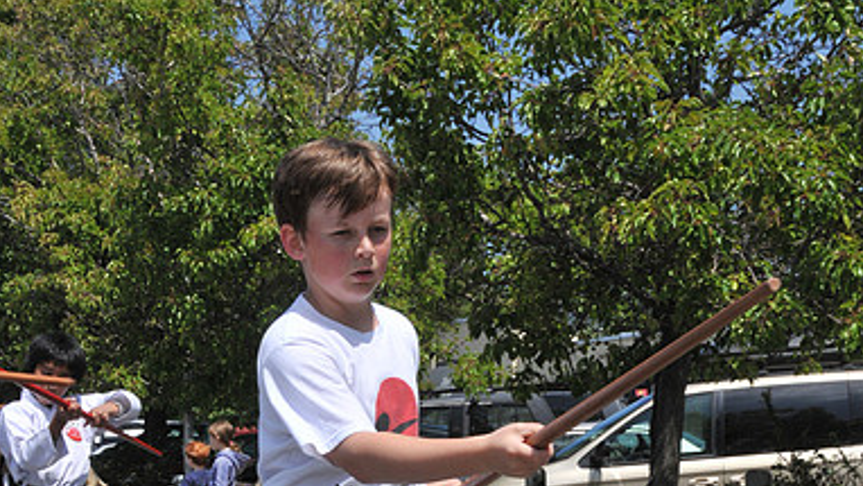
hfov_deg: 28.7
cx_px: 430
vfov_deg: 15.7
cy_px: 597
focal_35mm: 74
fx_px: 1689
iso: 400
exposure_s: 1/250
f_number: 22
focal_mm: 31
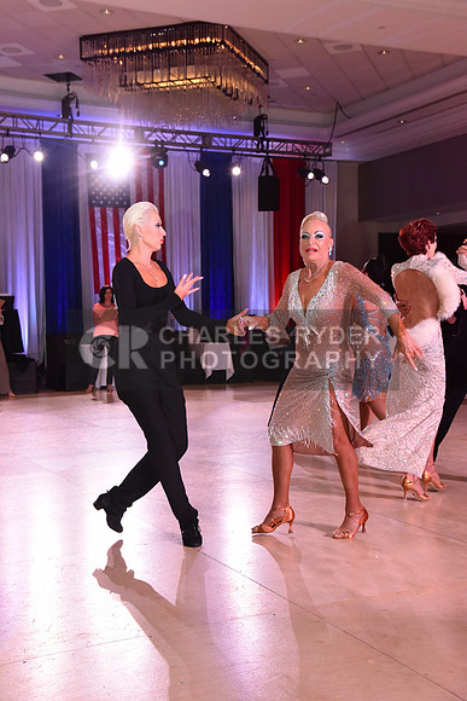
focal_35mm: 48
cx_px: 234
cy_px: 350
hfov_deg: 28.1
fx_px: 933
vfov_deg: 41.1
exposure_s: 1/320
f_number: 7.1
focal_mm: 48
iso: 2500
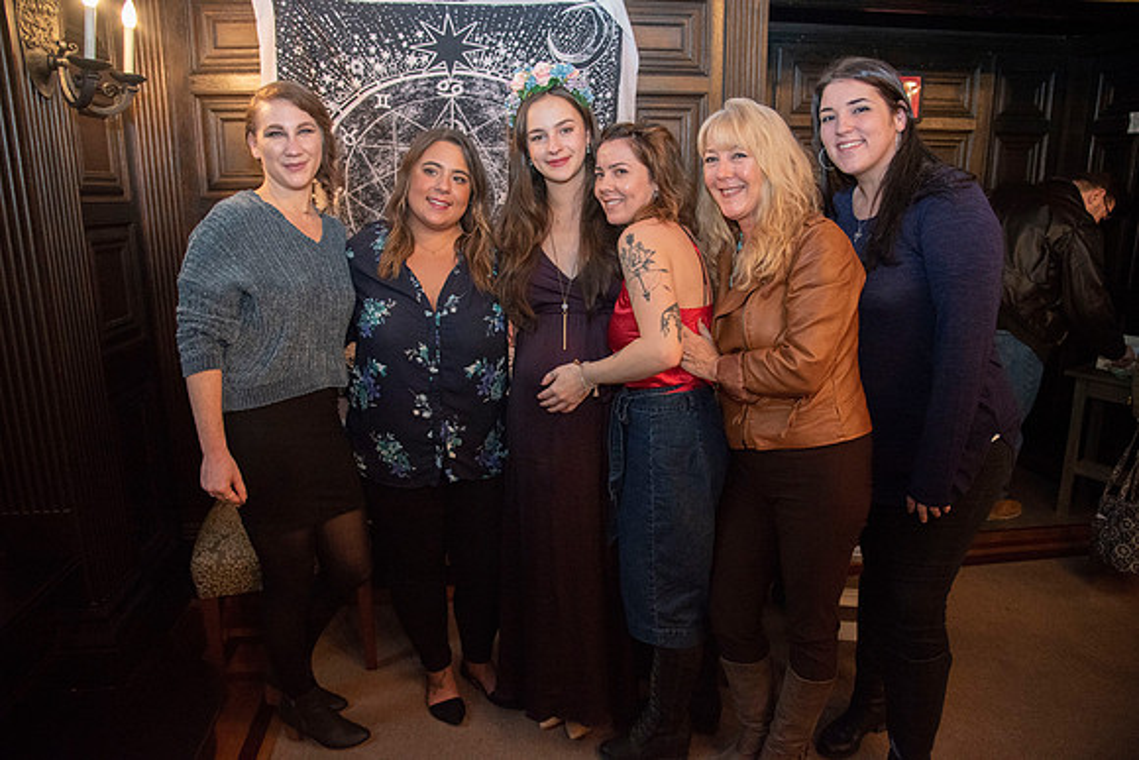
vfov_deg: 53.2
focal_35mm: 24
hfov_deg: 73.7
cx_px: 570
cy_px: 380
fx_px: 759
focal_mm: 24
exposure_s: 1/200
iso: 3200
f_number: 4
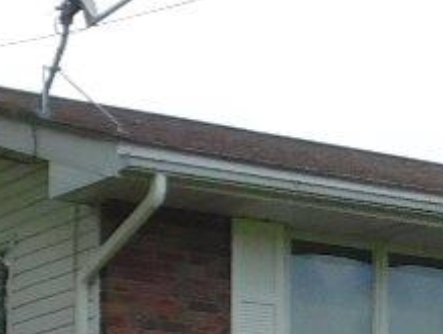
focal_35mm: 151
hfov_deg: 12.6
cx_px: 587
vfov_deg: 9.7
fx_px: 1936
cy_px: 381
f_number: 3
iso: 125
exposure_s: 1/1000
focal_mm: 4
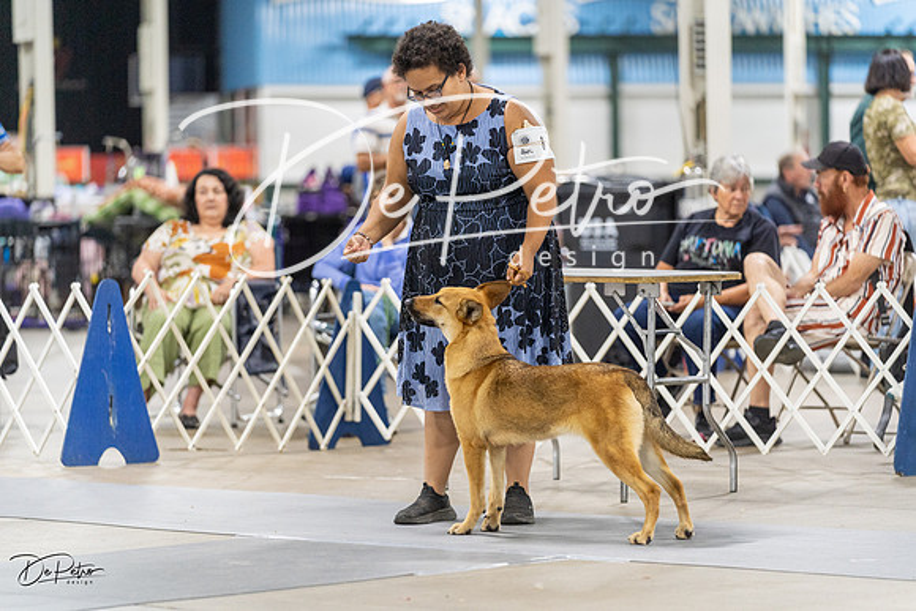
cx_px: 458
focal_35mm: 155
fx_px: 3945
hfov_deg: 13.2
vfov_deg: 8.9
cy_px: 306
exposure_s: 1/160
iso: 2500
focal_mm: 155
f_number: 2.8
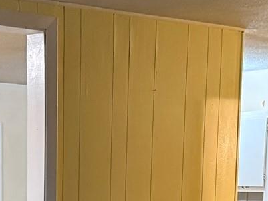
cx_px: 75
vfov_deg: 11.5
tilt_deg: -7.9
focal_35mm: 122
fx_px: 944
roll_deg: -0.3
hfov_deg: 16.1
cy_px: 318
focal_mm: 6.76
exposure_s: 1/40
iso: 640
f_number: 1.78
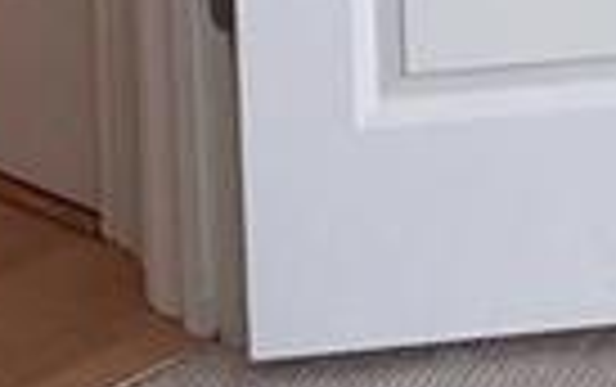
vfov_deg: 5.2
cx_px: 1228
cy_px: -1251
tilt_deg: -4.7
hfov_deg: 8.9
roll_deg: +0.5
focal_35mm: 222
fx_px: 3732
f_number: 1.8
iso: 25
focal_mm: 3.99
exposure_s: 1/120
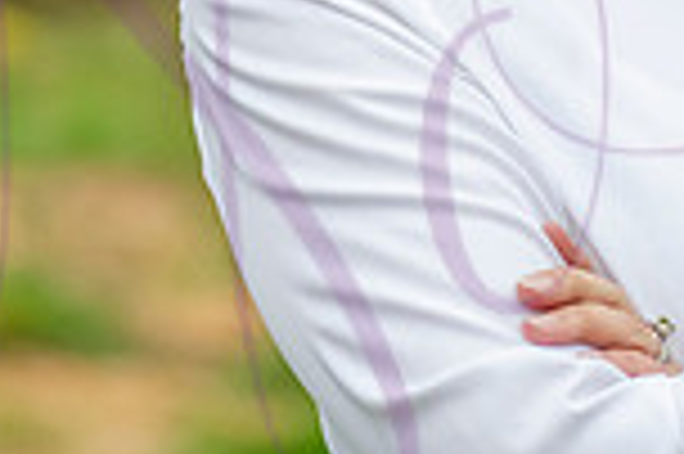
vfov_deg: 3.9
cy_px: -290
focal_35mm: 352
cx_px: 670
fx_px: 6681
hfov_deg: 5.8
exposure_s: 1/800
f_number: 4.5
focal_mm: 92
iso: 1000
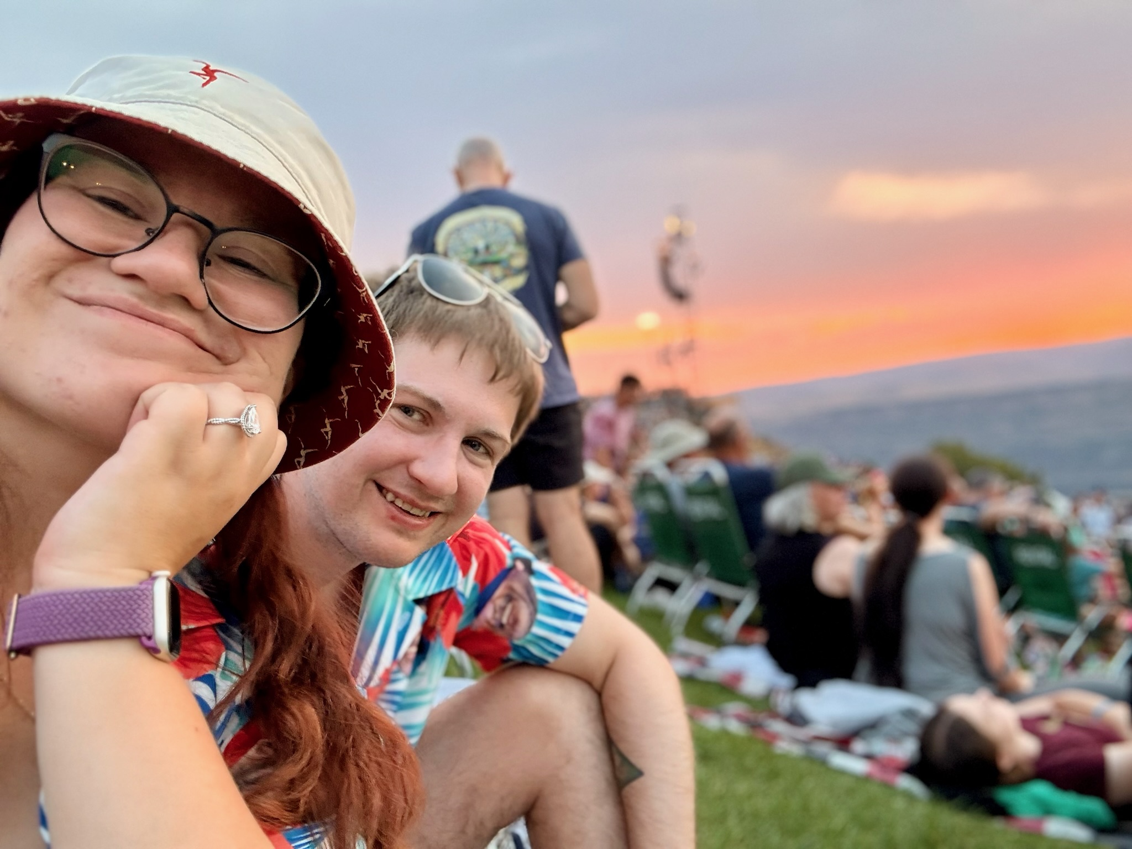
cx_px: 566
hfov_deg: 60.0
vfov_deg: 46.8
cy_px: 424
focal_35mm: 30
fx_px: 981
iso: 160
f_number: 1.9
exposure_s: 1/60
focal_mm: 2.69
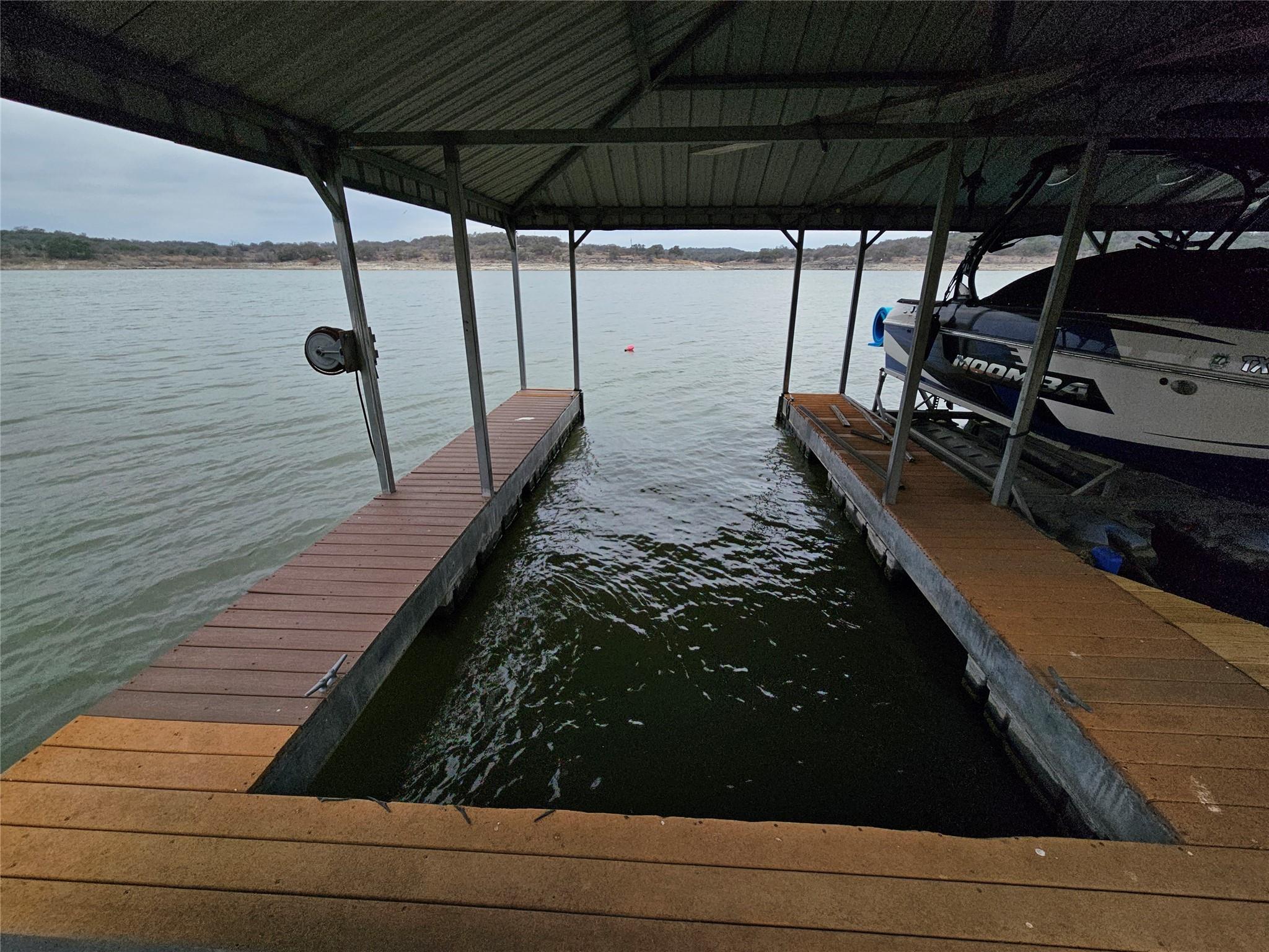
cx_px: 634
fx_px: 477
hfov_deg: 106.2
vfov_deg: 89.9
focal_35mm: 13
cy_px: 476
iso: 50
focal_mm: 2.2
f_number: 2.2
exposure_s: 1/3009
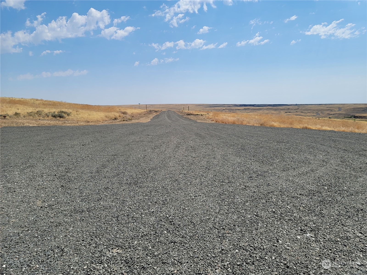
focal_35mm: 25
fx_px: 265
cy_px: 138
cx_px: 184
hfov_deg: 69.4
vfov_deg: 54.9
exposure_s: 1/1650
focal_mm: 7
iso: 20
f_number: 1.8
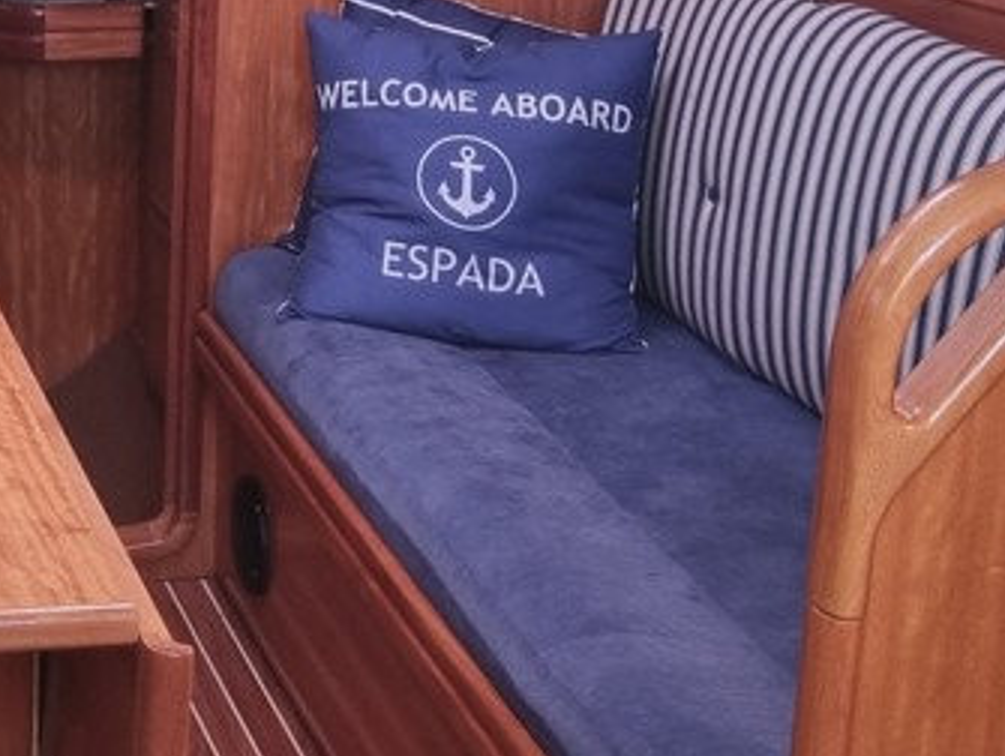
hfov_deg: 20.3
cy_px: 330
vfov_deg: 15.9
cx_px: -48
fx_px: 2703
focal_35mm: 93
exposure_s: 1/100
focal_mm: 5.4
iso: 100
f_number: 1.8
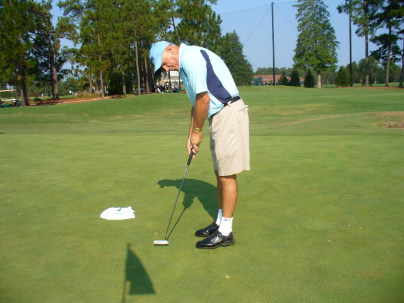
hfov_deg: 50.1
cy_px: 152
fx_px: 432
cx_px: 202
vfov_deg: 38.7
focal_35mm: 37
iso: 80
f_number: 5.6
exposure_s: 1/320
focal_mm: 6.1
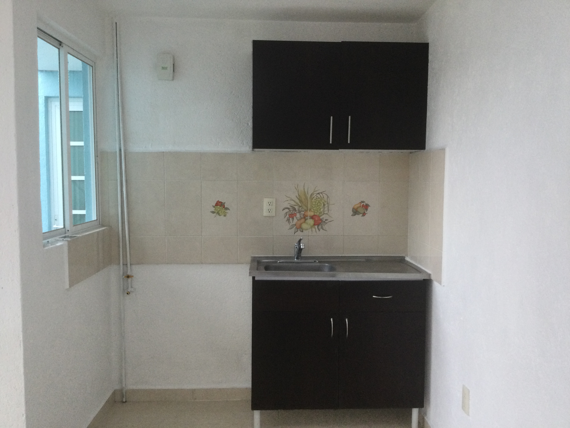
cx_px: 285
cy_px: 214
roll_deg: -1.6
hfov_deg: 58.4
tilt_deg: -5.4
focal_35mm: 31
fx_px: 510
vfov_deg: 45.4
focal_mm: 3.3
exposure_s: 1/30
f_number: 2.4
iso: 40
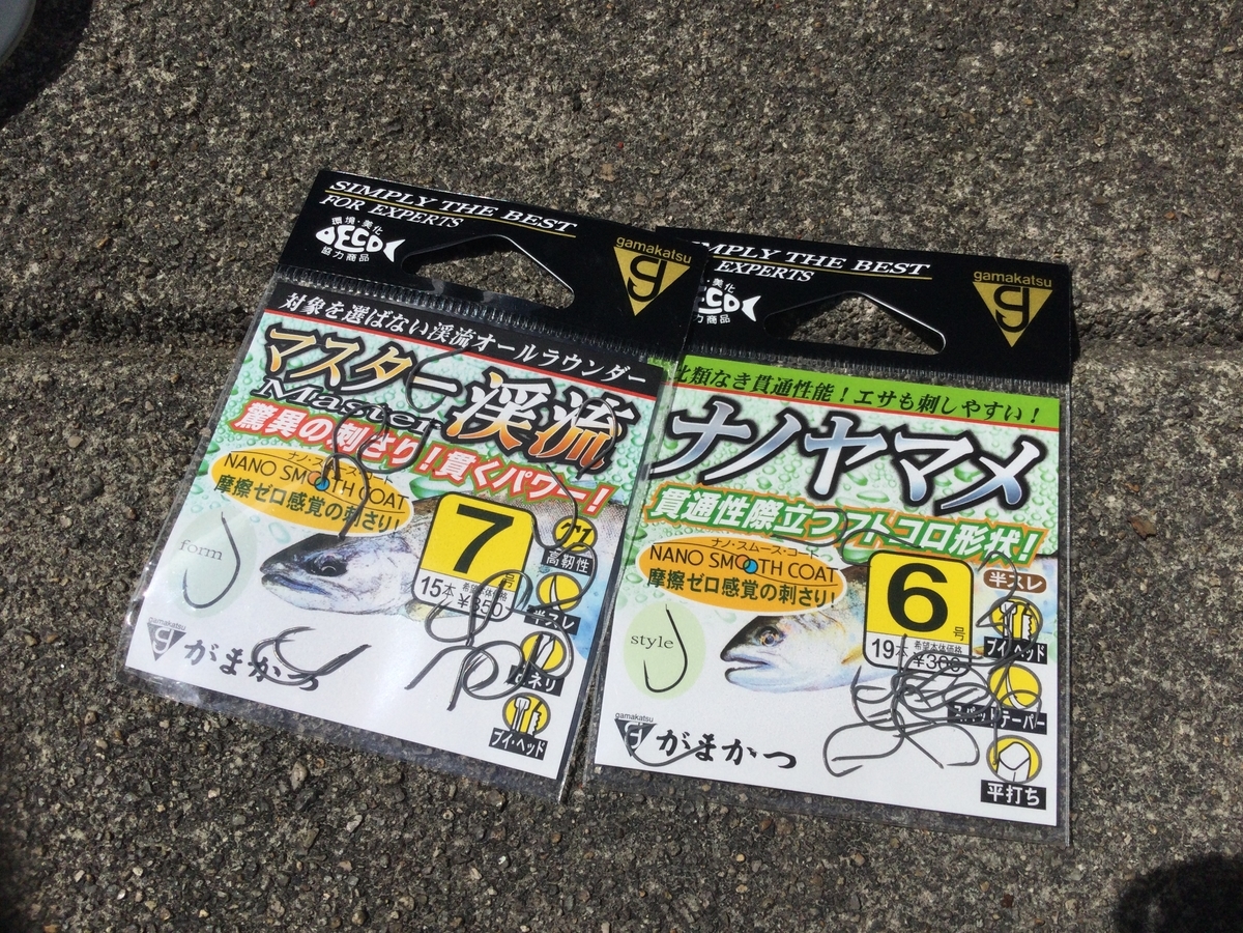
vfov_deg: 45.4
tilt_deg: -71.3
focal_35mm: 31
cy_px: 466
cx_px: 622
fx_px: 1113
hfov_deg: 58.4
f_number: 2.4
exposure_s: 1/3704
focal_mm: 3.3
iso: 25
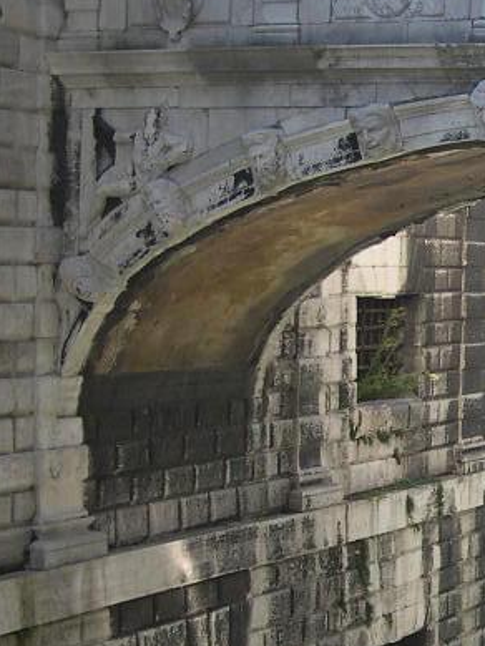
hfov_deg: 14.4
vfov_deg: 19.5
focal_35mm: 100
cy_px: 505
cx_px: 568
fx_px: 1867
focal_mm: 8
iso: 100
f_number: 2.8
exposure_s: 1/272
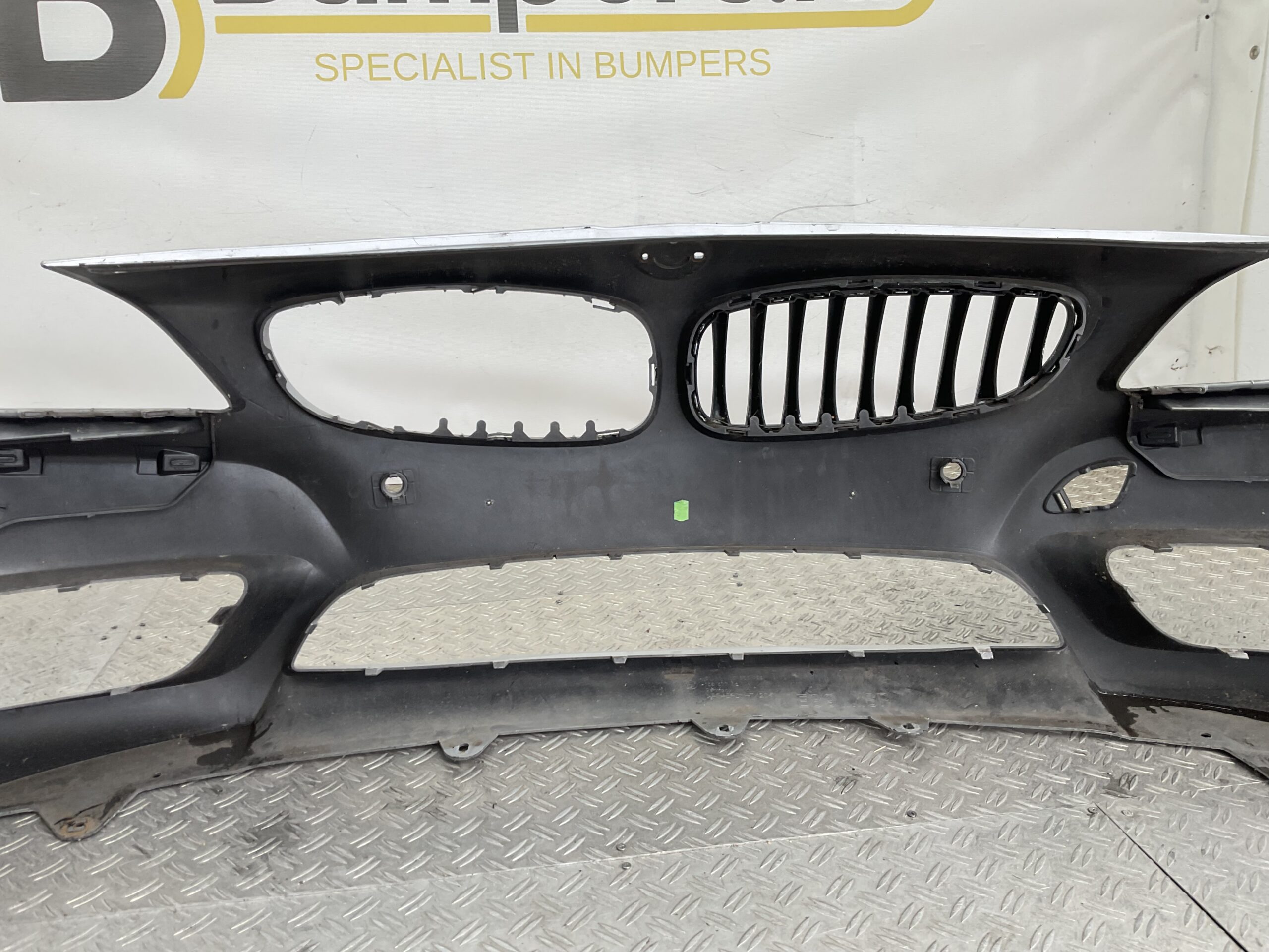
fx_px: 1063
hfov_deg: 61.7
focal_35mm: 29
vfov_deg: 48.2
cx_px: 634
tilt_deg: -15.4
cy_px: 476
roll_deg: +2.1
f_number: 1.8
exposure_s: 1/113
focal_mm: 3
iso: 16
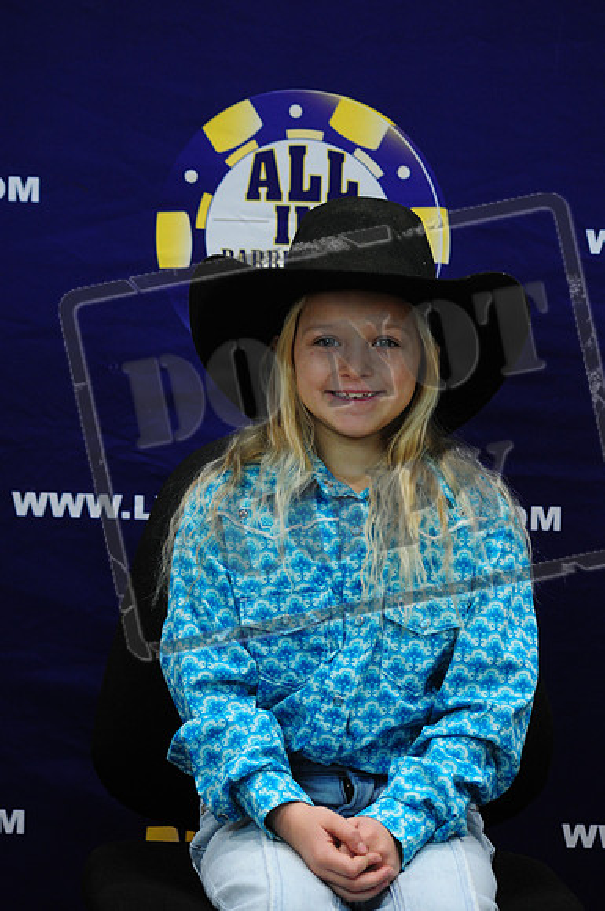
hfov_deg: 11.1
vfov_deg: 16.7
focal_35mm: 123
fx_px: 3110
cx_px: 302
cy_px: 456
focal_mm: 82
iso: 640
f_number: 4
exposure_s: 1/125
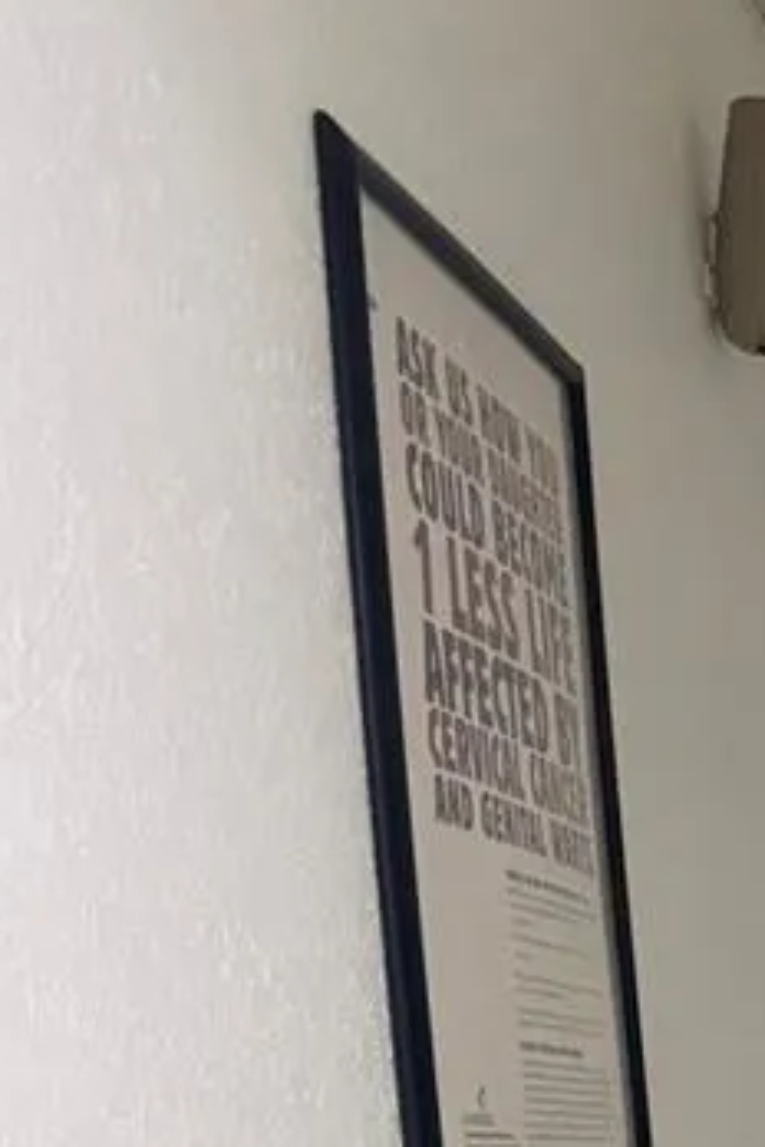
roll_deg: +1.9
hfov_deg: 14.4
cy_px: 1477
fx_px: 2741
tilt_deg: -7.2
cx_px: 1270
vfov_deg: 21.5
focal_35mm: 86
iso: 400
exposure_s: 1/60
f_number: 1.78
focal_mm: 6.76
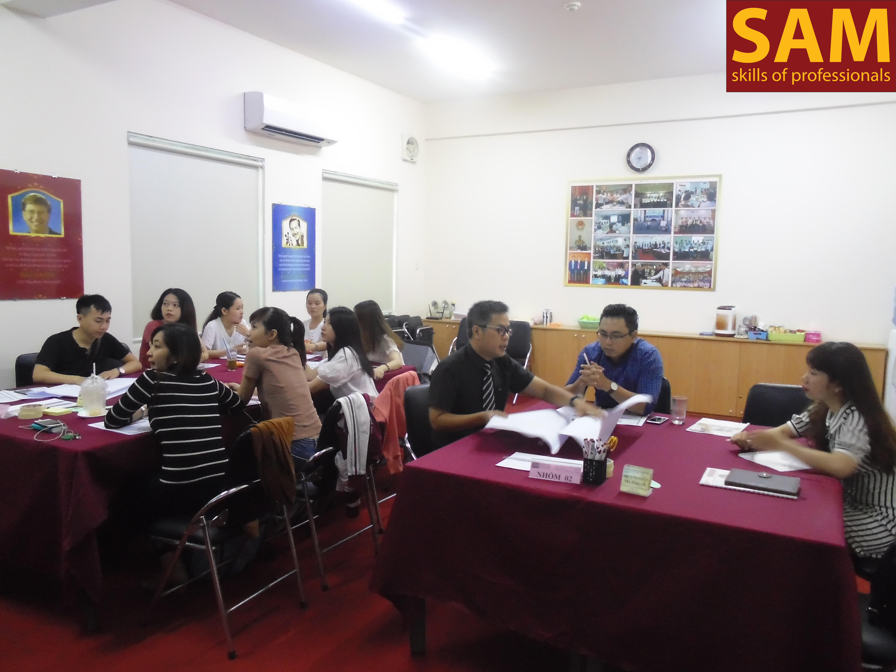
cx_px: 448
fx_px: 673
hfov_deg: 67.3
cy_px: 336
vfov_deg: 53.1
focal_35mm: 26
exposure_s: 1/20
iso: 400
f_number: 3.5
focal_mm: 4.6
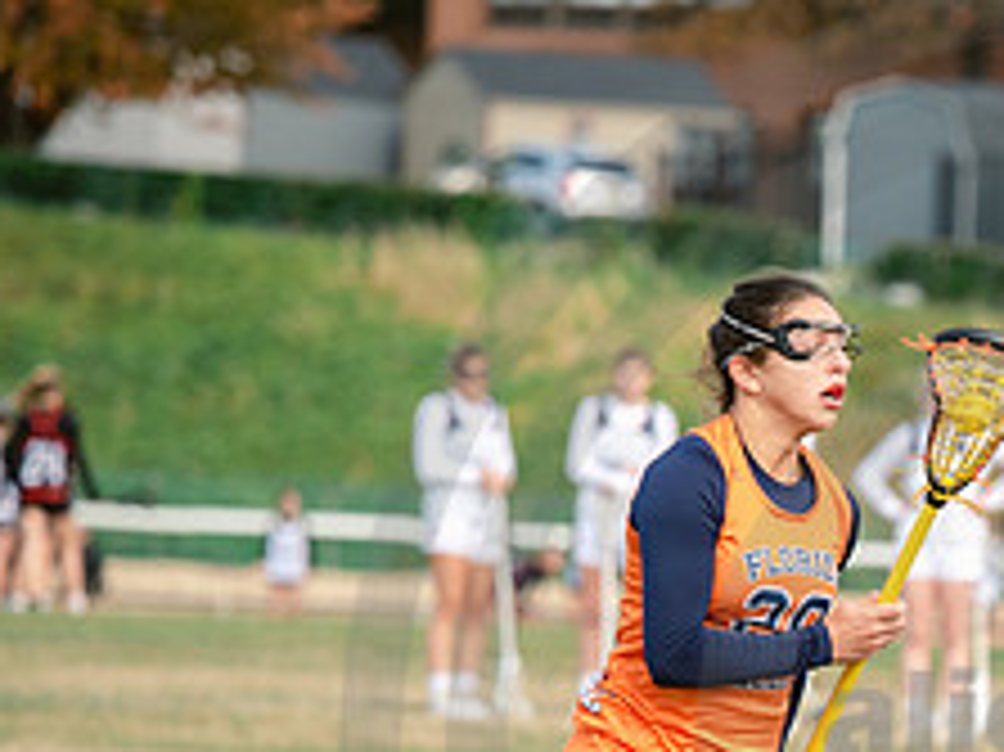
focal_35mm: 500
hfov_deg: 4.0
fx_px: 14494
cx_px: 1139
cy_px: 763
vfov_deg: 3.0
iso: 250
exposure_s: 1/1000
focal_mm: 200
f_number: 4
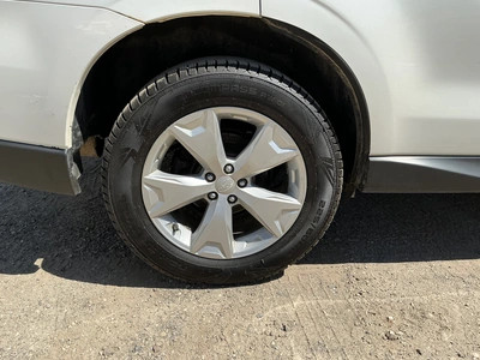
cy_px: 180
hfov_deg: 63.4
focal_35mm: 28
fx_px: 388
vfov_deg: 49.7
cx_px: 240
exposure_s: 1/1451
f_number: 1.8
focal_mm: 3
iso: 25
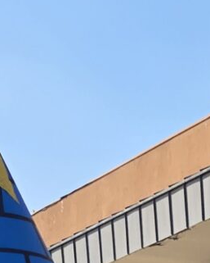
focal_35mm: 179
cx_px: 469
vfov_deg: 8.4
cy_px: 870
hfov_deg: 8.1
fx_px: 1390
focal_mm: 5.4
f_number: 1.8
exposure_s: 1/1369
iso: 25
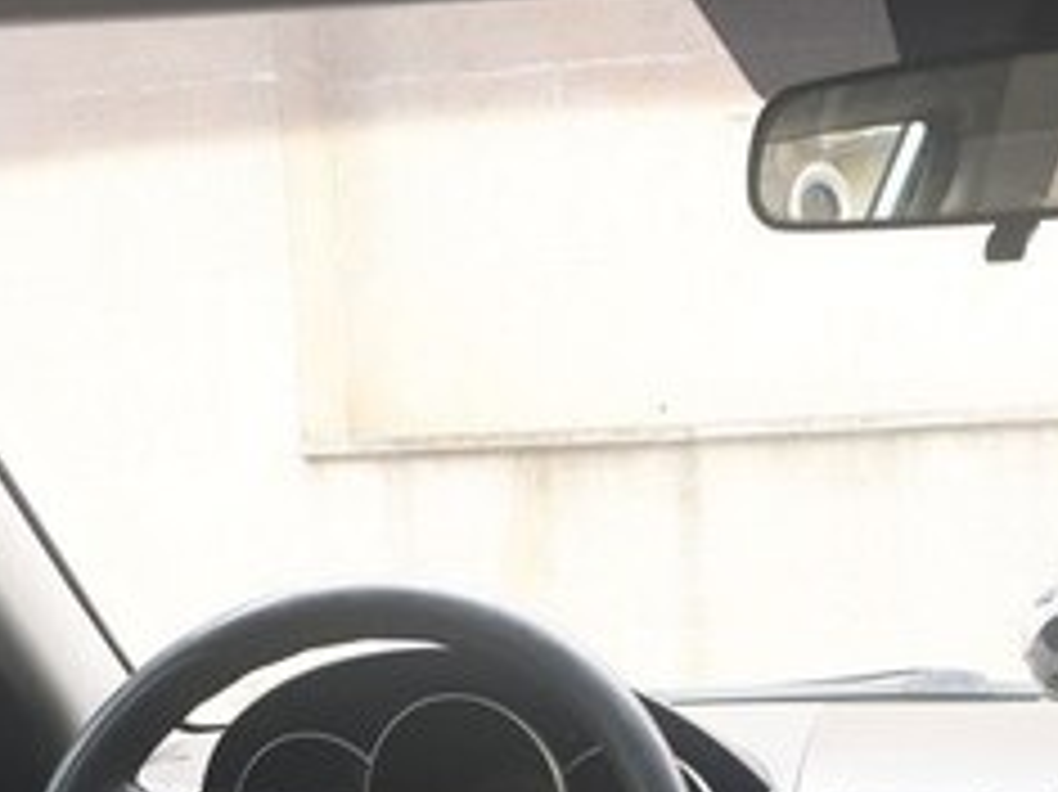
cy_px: 1026
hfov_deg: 33.1
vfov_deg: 22.9
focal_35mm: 57
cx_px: 797
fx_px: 1741
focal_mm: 3.6
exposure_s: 1/50
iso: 40
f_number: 1.9
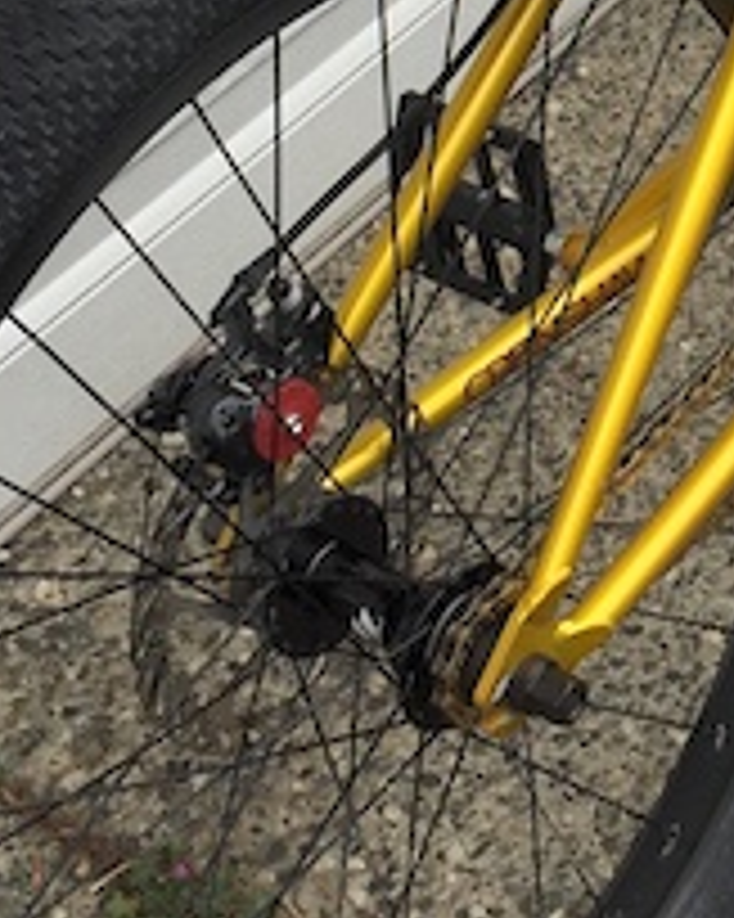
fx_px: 3016
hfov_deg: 13.5
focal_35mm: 111
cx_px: 869
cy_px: -117
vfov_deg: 16.7
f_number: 2.2
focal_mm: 4.15
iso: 32
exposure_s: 1/488
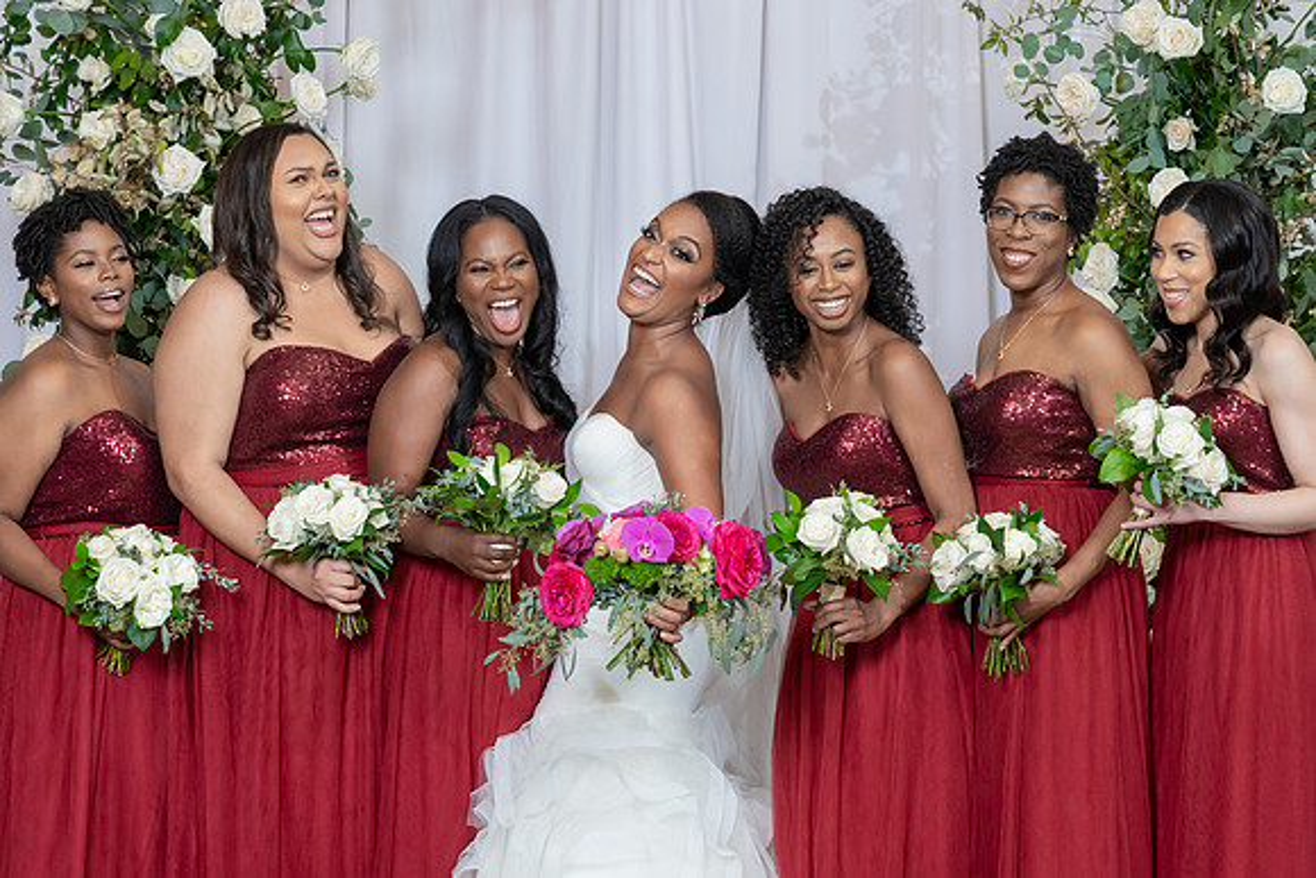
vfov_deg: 18.6
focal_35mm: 73
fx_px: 2687
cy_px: 454
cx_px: 721
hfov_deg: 27.5
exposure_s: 1/200
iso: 2000
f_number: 5.6
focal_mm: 67
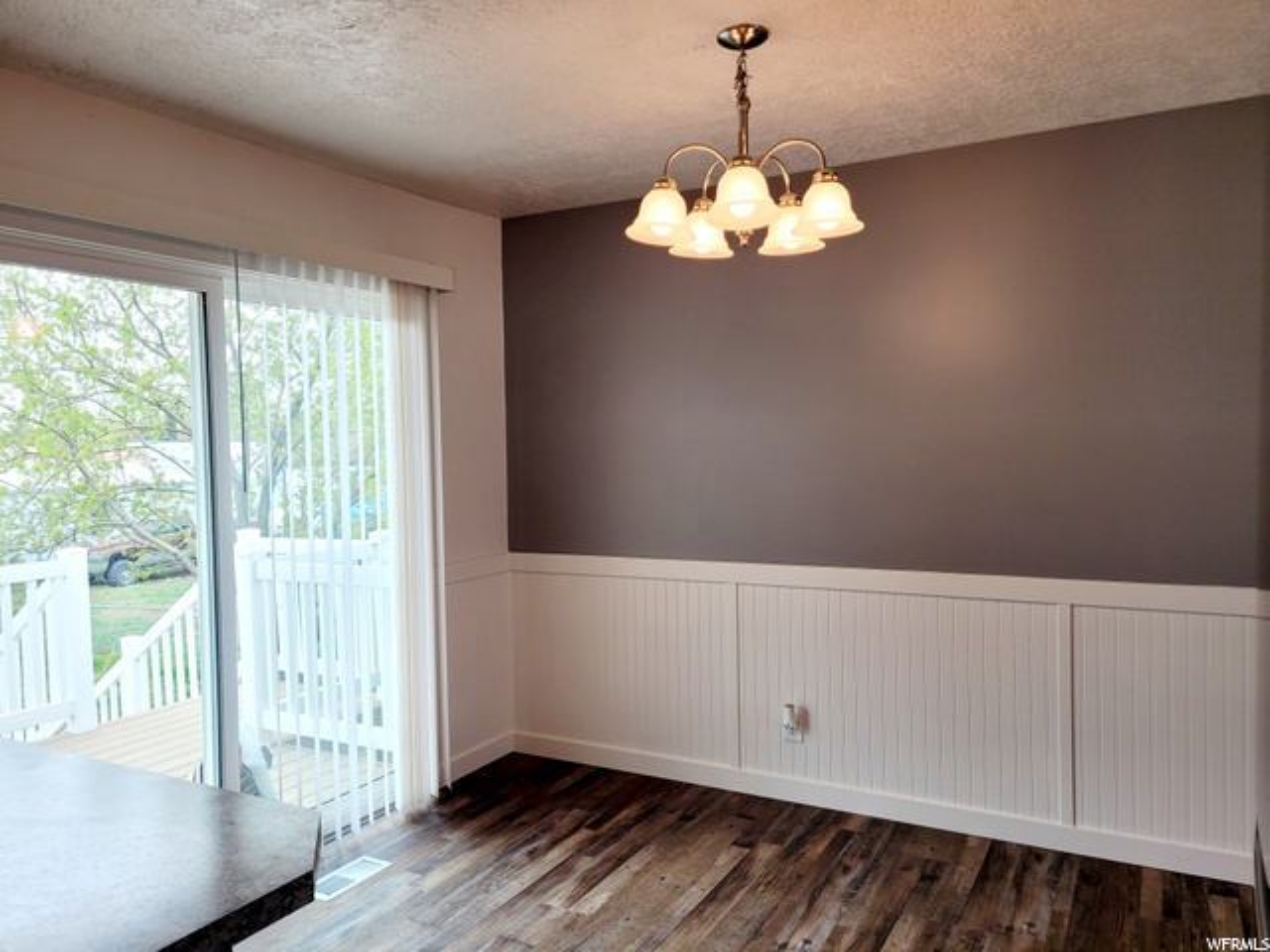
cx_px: 635
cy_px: 476
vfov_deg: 53.1
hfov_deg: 67.3
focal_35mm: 26
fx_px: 954
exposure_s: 1/256
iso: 40
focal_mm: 5.4
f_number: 1.8
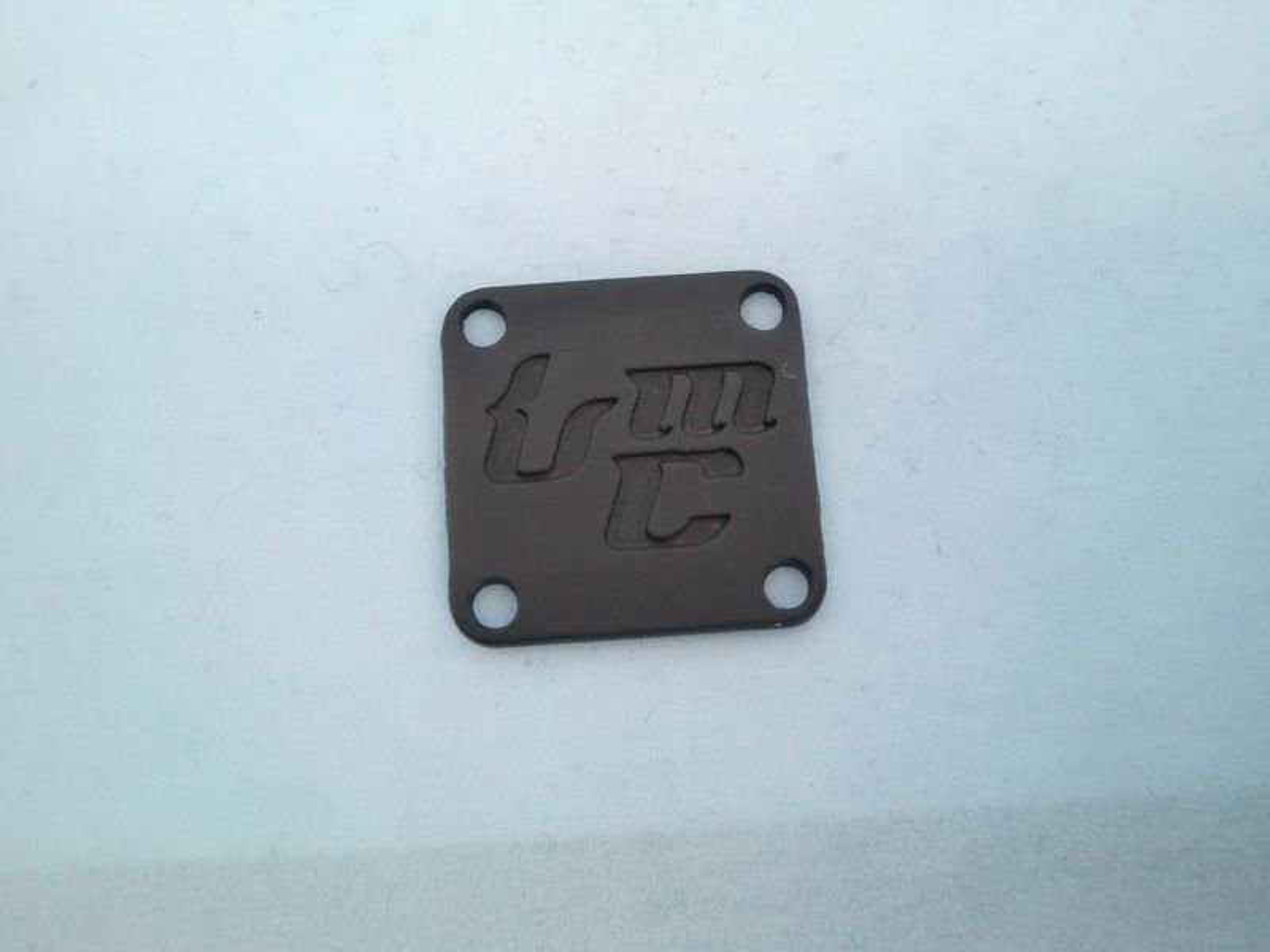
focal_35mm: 34
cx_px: 635
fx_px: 1247
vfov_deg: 41.8
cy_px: 476
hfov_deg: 54.0
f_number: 2.8
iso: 200
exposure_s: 1/80
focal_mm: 5.58
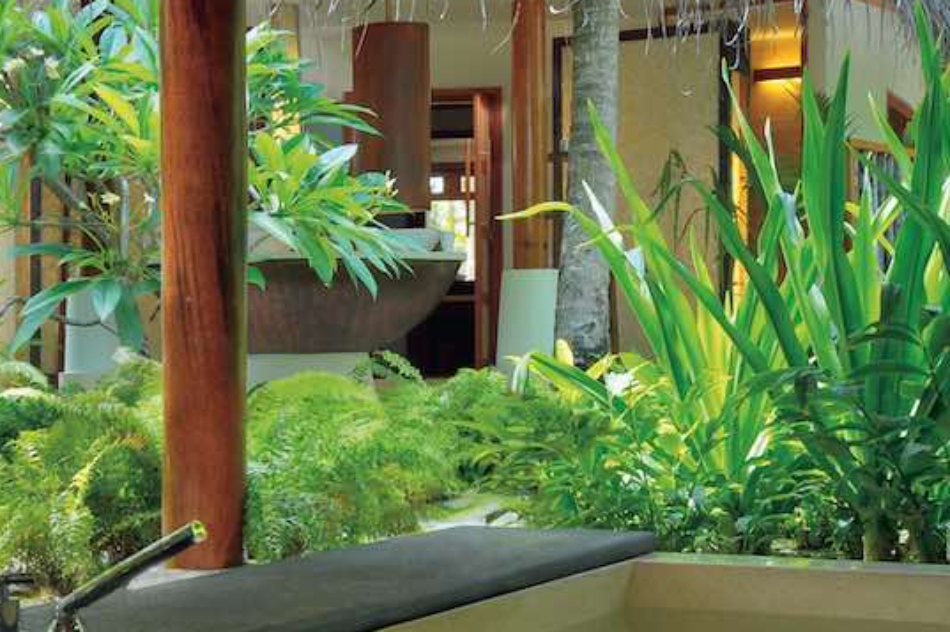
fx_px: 1766
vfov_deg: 20.3
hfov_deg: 30.1
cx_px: 476
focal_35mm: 67
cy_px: 374
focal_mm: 24
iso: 200
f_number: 10
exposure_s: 1/10
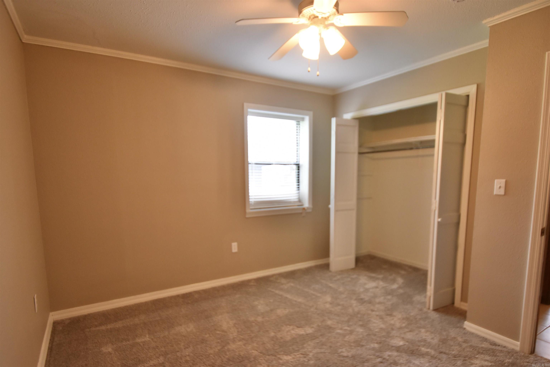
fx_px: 298
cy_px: 184
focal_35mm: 20
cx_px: 275
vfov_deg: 63.2
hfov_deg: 85.4
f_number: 4
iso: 800
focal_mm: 13
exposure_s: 1/60
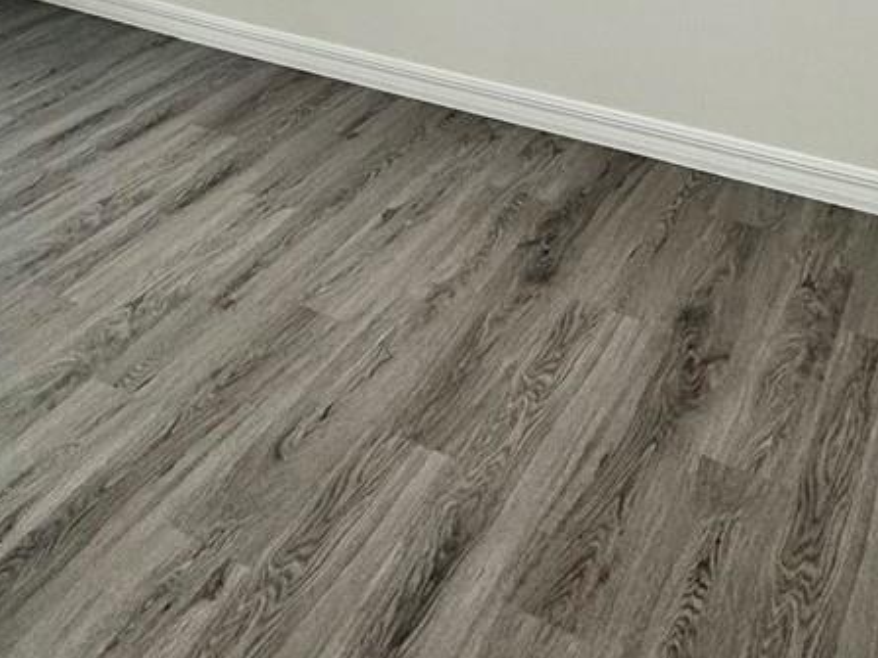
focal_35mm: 50
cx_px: 237
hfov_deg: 37.4
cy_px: -407
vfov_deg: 22.2
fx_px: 1268
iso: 40
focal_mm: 2.22
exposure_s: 1/121
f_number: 2.2
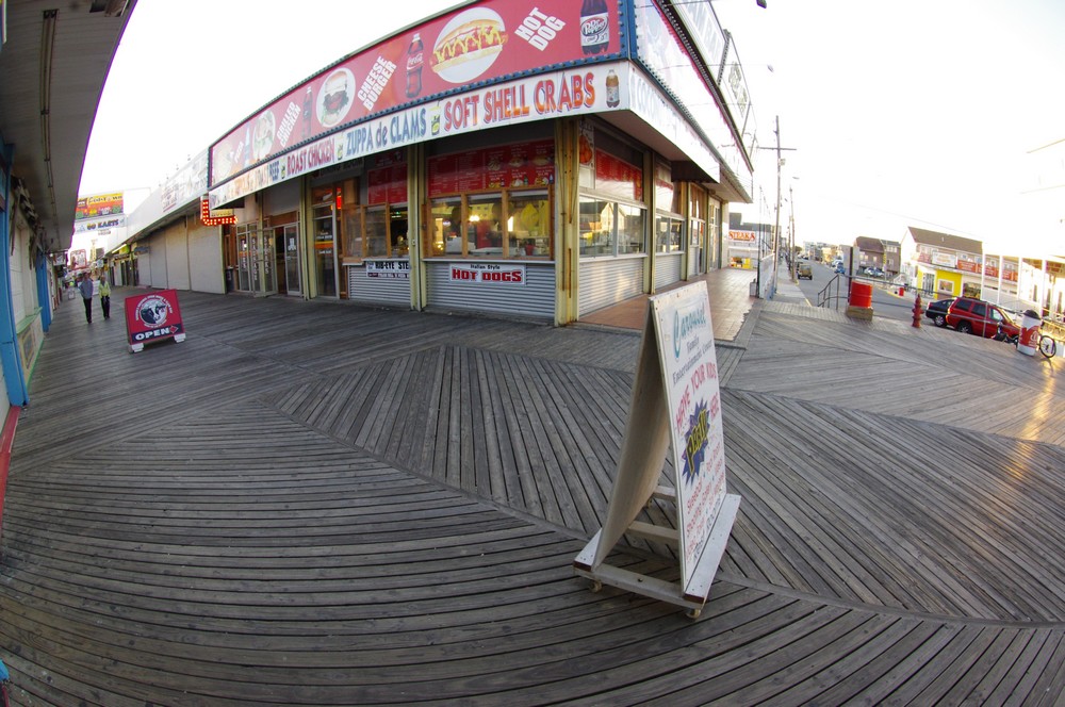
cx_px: 532
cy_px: 354
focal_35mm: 16
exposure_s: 1/60
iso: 800
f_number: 11
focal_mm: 11
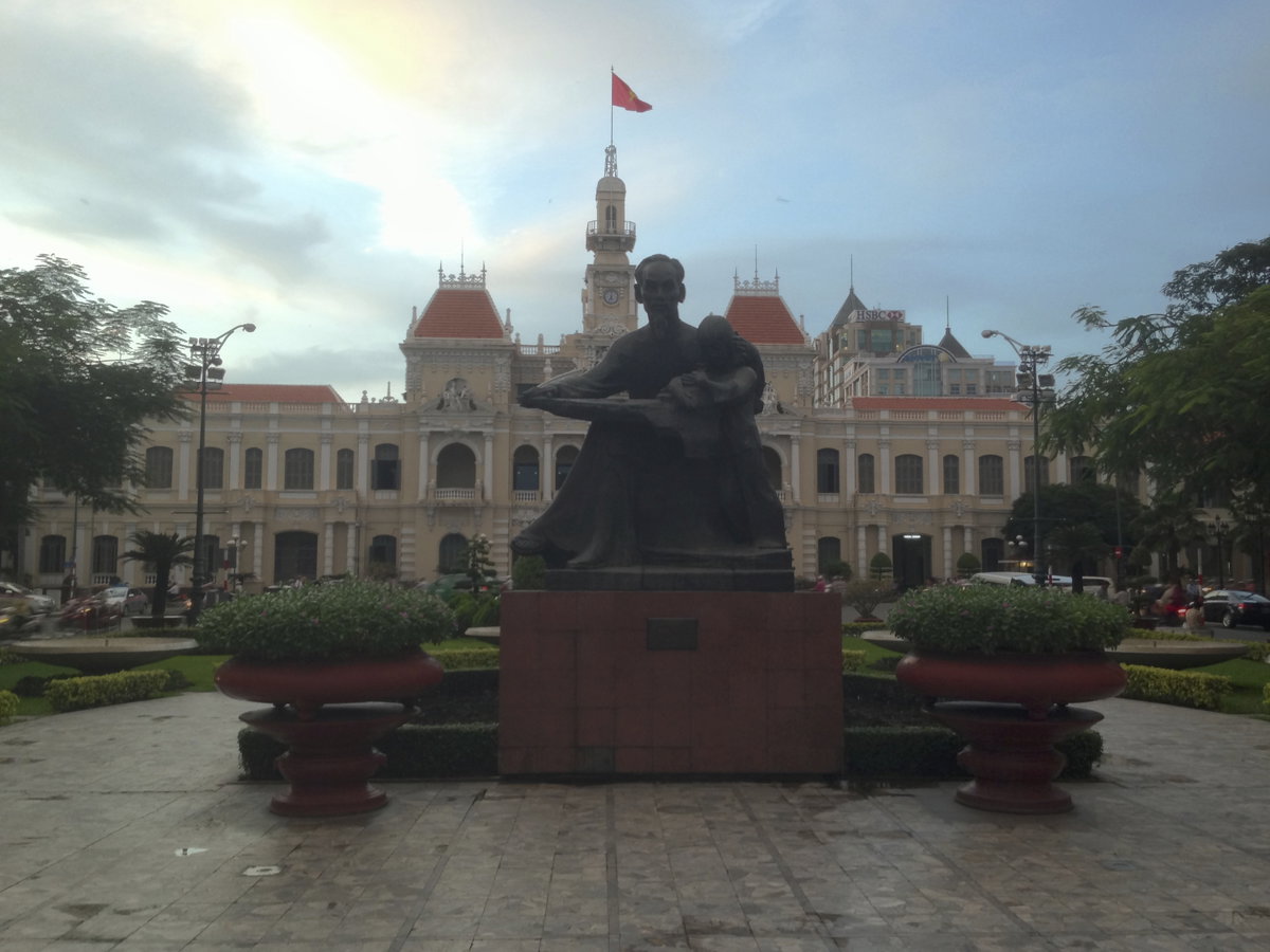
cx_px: 635
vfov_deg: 42.9
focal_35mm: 33
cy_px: 476
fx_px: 1211
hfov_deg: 55.4
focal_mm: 4.13
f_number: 2.4
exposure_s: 1/20
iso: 160
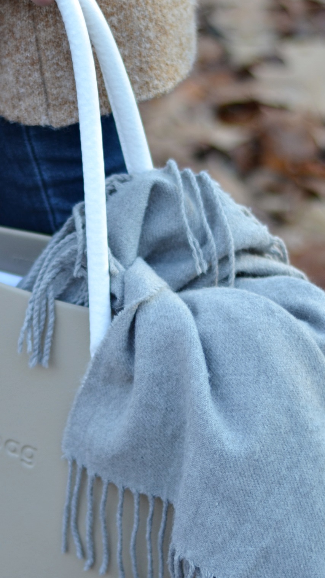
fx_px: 2390
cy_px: 330
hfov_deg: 7.8
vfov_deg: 13.8
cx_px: 33
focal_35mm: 156
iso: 100
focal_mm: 50
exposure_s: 1/250
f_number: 1.8
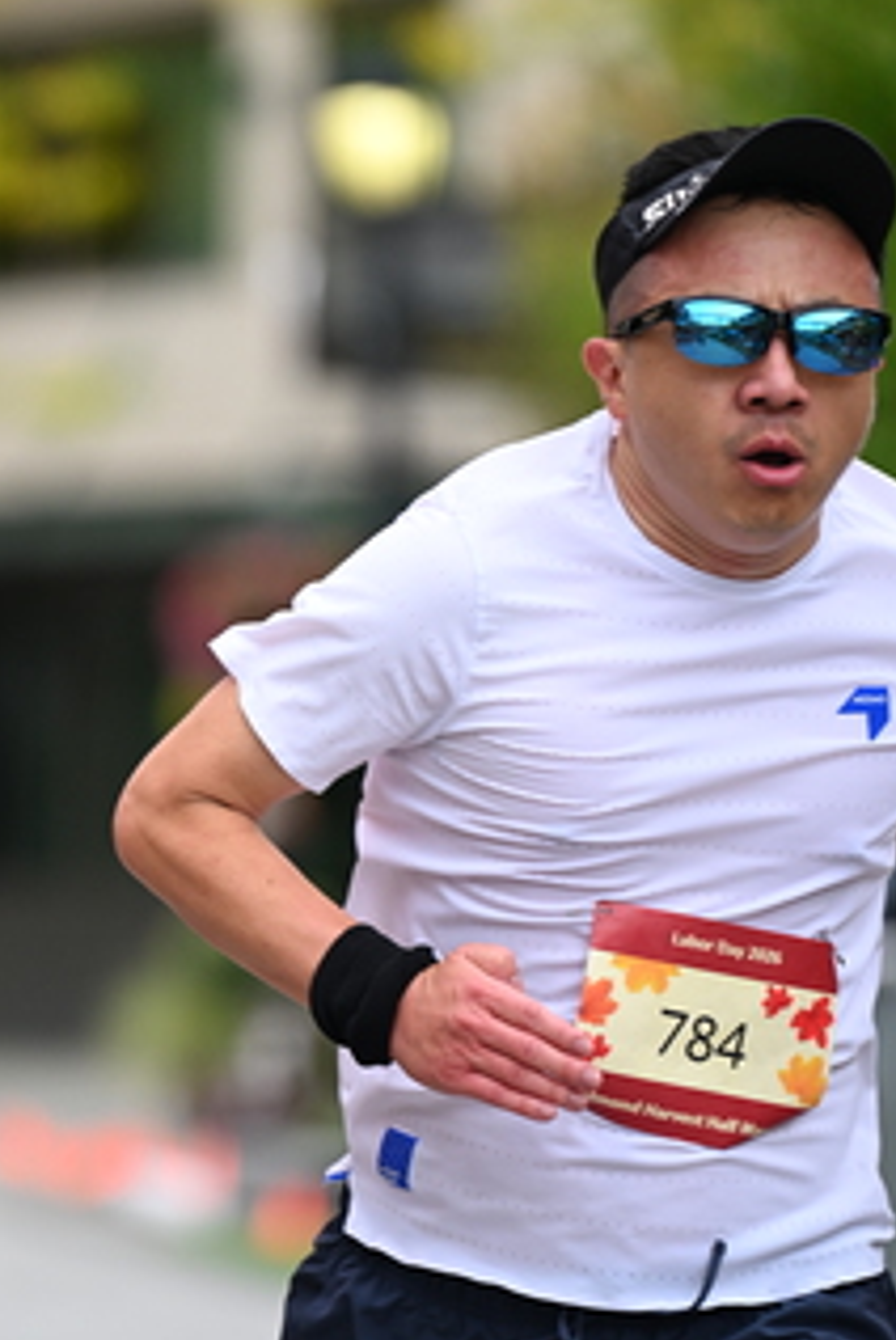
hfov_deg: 4.0
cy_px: 697
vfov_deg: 5.9
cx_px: 158
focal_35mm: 347
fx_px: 12925
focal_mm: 200
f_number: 2.8
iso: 640
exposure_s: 1/2000
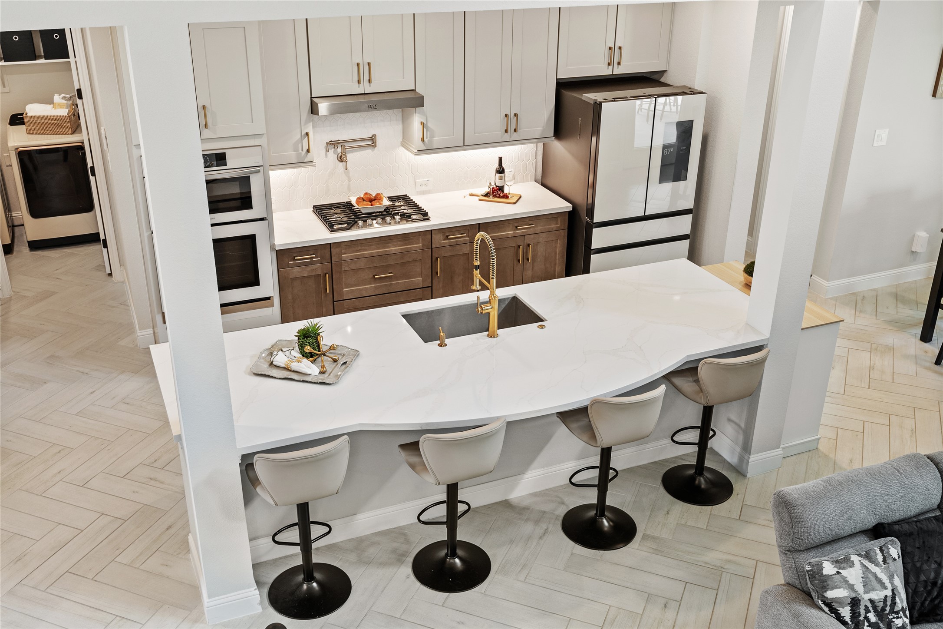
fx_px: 943
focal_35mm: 36
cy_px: 314
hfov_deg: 53.1
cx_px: 472
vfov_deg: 36.9
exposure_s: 1/4
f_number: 7.1
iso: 250
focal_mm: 24
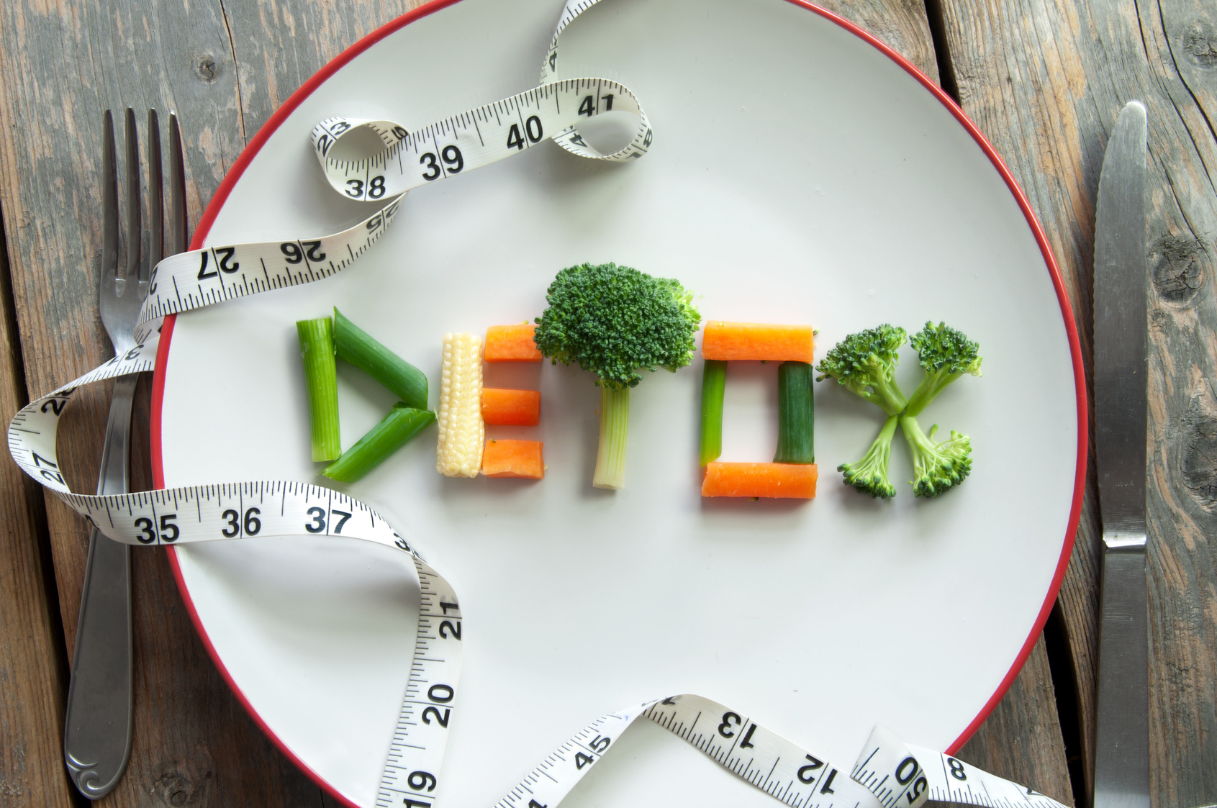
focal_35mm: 48
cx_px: 608
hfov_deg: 41.2
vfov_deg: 28.0
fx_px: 1621
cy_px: 404
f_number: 11
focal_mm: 32
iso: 100
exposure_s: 2
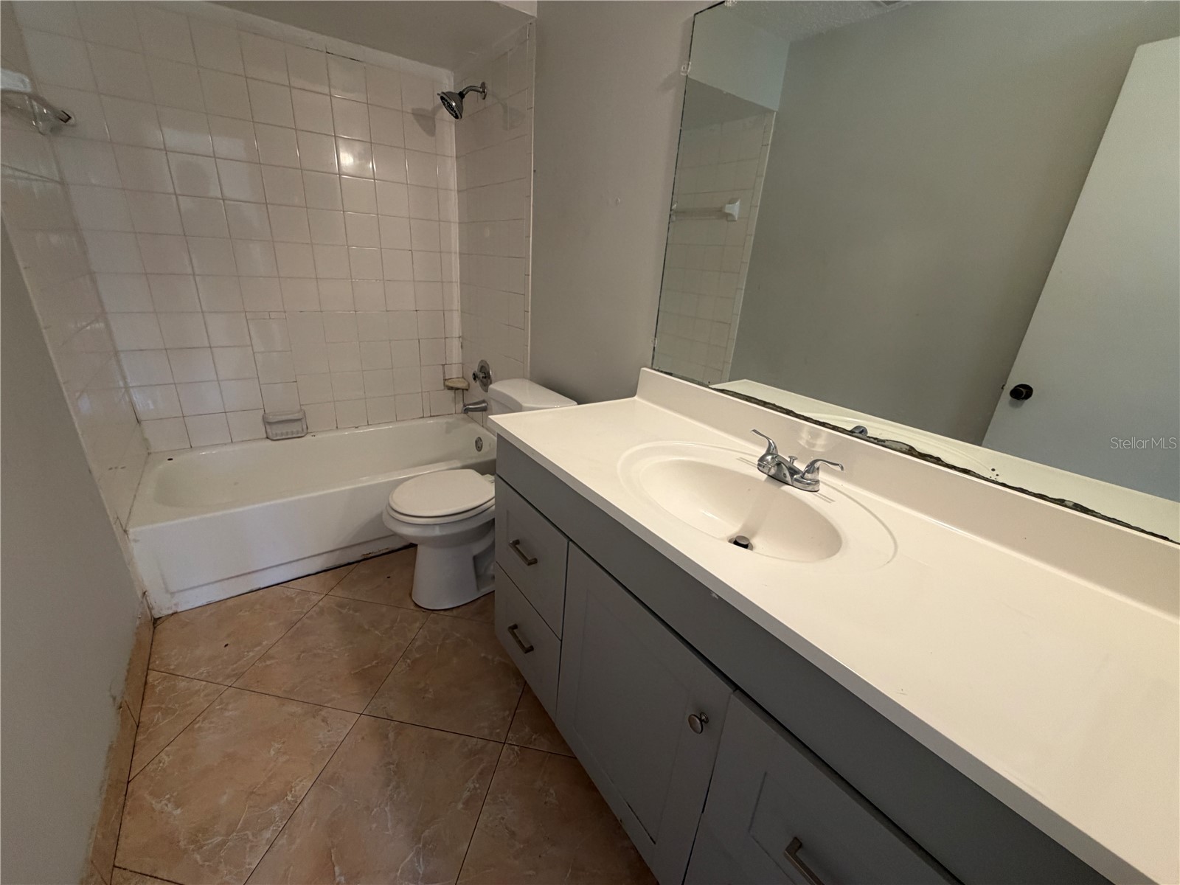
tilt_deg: -21.5
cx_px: 590
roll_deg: -3.8
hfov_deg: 102.1
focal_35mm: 14
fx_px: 477
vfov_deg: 85.7
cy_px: 442
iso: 160
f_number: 2.2
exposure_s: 1/60
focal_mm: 2.22
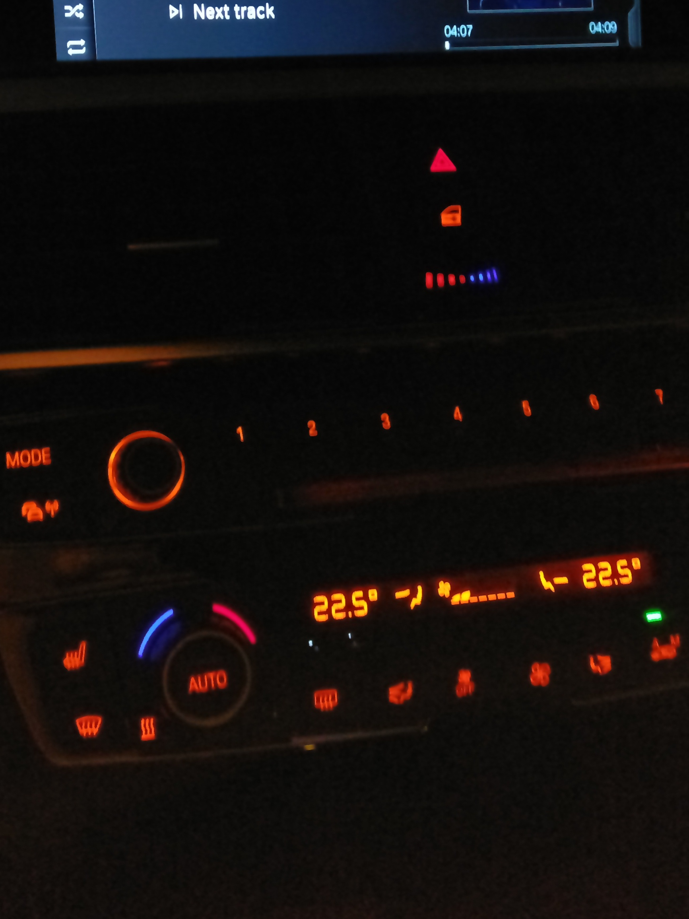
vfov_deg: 41.0
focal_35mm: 45
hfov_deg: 32.0
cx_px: 251
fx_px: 1194
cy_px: 242
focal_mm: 4.58
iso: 640
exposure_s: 1/13
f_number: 1.8
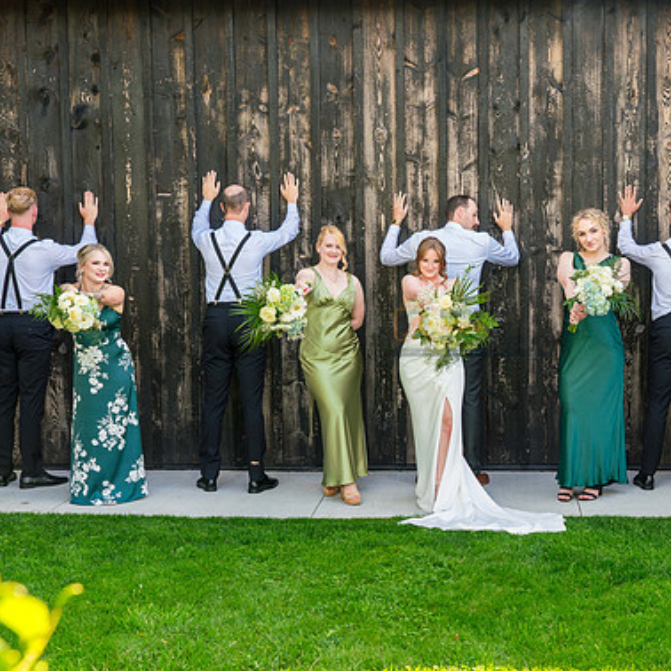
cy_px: 339
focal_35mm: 52
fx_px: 1140
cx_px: 458
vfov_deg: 32.8
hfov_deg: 32.5
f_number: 5.6
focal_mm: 38
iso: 400
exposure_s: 1/160
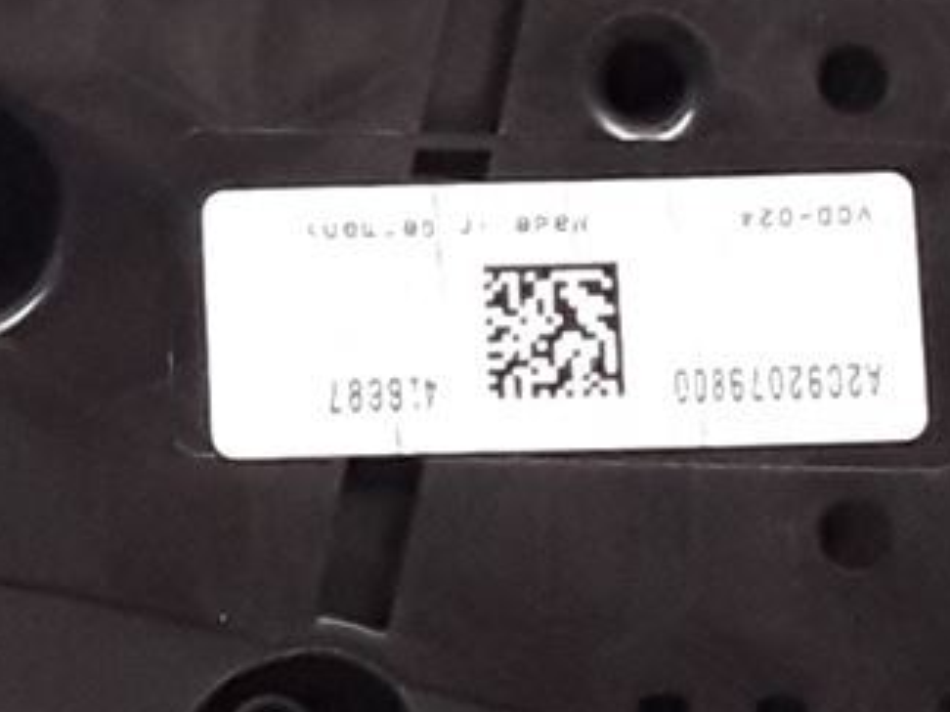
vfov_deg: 8.3
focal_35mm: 177
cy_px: -164
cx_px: -674
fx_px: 4858
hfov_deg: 10.6
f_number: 1.9
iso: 100
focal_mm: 2.91
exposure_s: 1/100
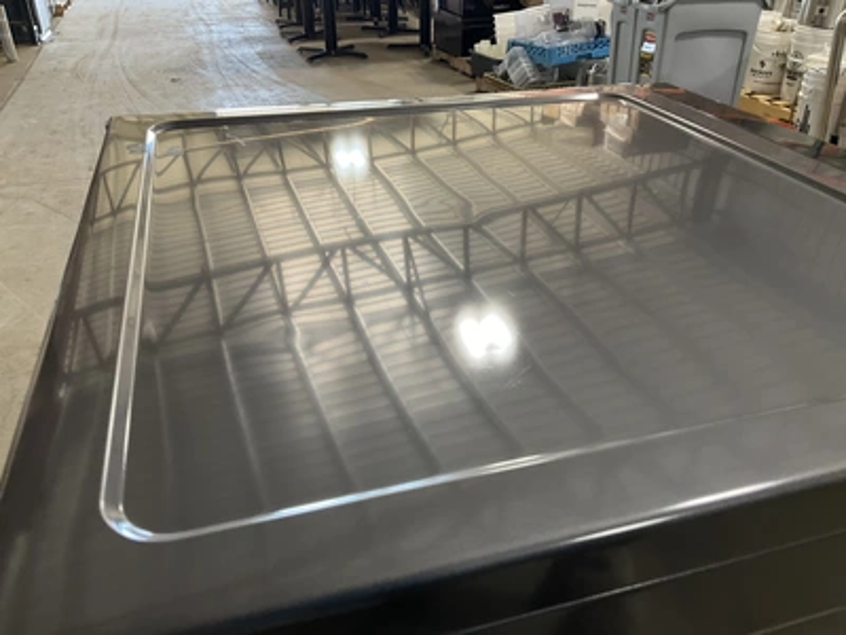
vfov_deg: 48.2
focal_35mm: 29
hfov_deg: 61.7
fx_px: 709
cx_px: 423
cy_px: 318
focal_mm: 3
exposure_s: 1/60
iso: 80
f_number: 1.8
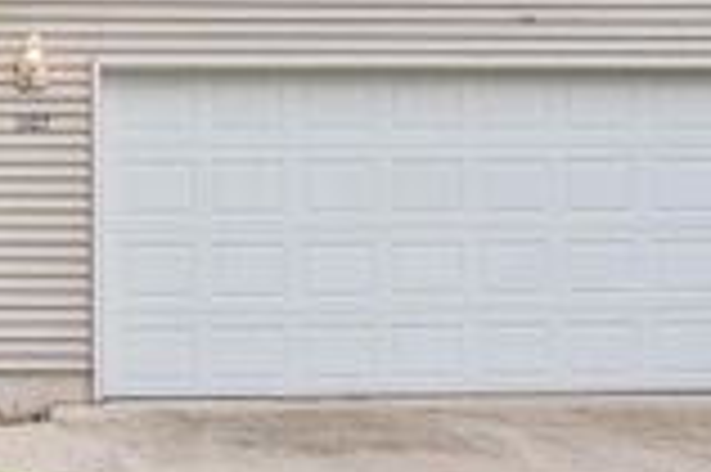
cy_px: 92
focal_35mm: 60
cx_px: -32
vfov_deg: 22.3
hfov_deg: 30.6
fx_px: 1184
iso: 400
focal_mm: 19
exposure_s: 1/200
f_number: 9
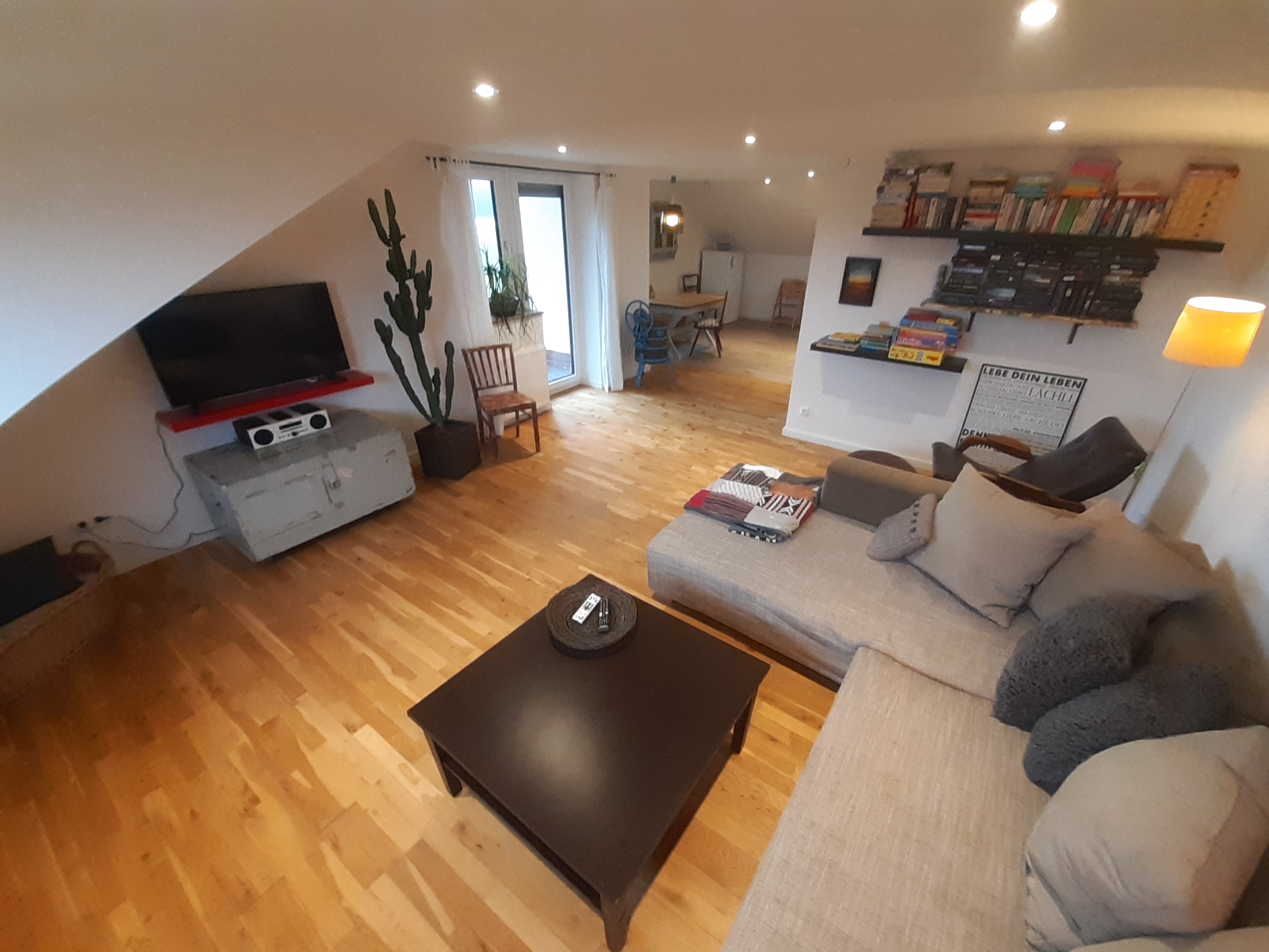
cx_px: 634
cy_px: 476
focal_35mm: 13
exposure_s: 1/25
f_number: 2.2
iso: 200
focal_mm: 1.13
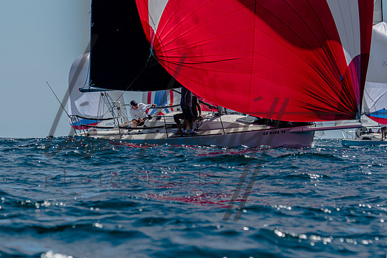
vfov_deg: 3.7
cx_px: 166
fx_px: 3949
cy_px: 145
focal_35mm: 367
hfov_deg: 5.6
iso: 200
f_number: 5.3
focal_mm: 210
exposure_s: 1/2500
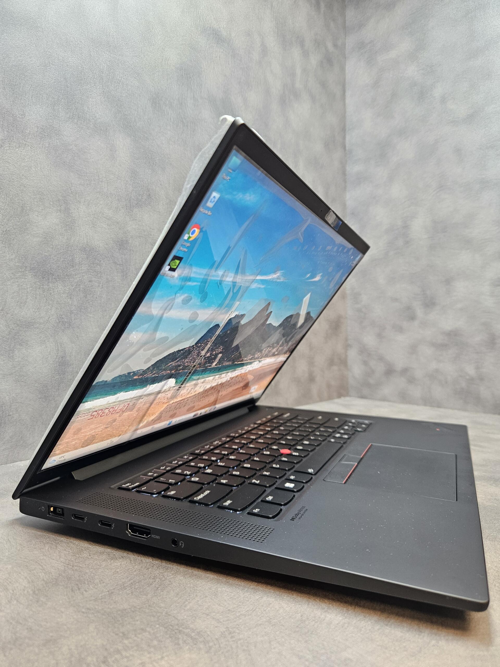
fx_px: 443
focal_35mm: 23
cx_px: 250
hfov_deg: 58.9
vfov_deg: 73.9
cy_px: 334
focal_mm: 5.4
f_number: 1.8
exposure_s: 1/100
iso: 400
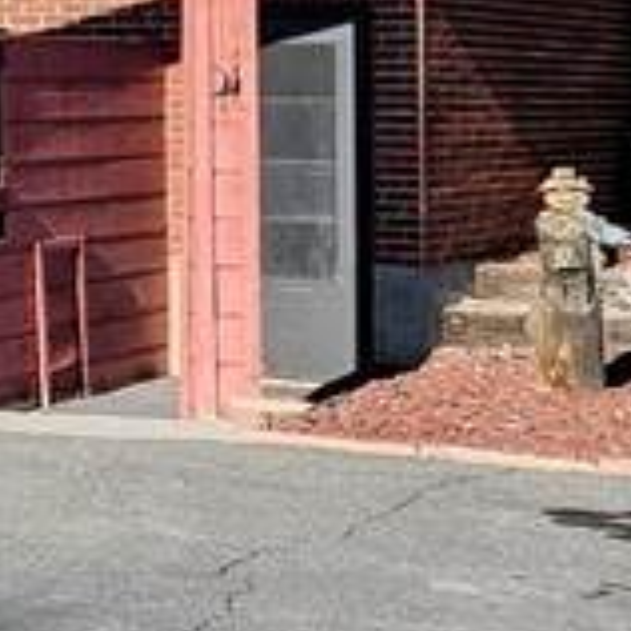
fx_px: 2722
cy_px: -40
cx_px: -743
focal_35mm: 132
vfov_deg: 13.0
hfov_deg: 11.5
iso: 25
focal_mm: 5.4
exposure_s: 1/2289
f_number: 1.8
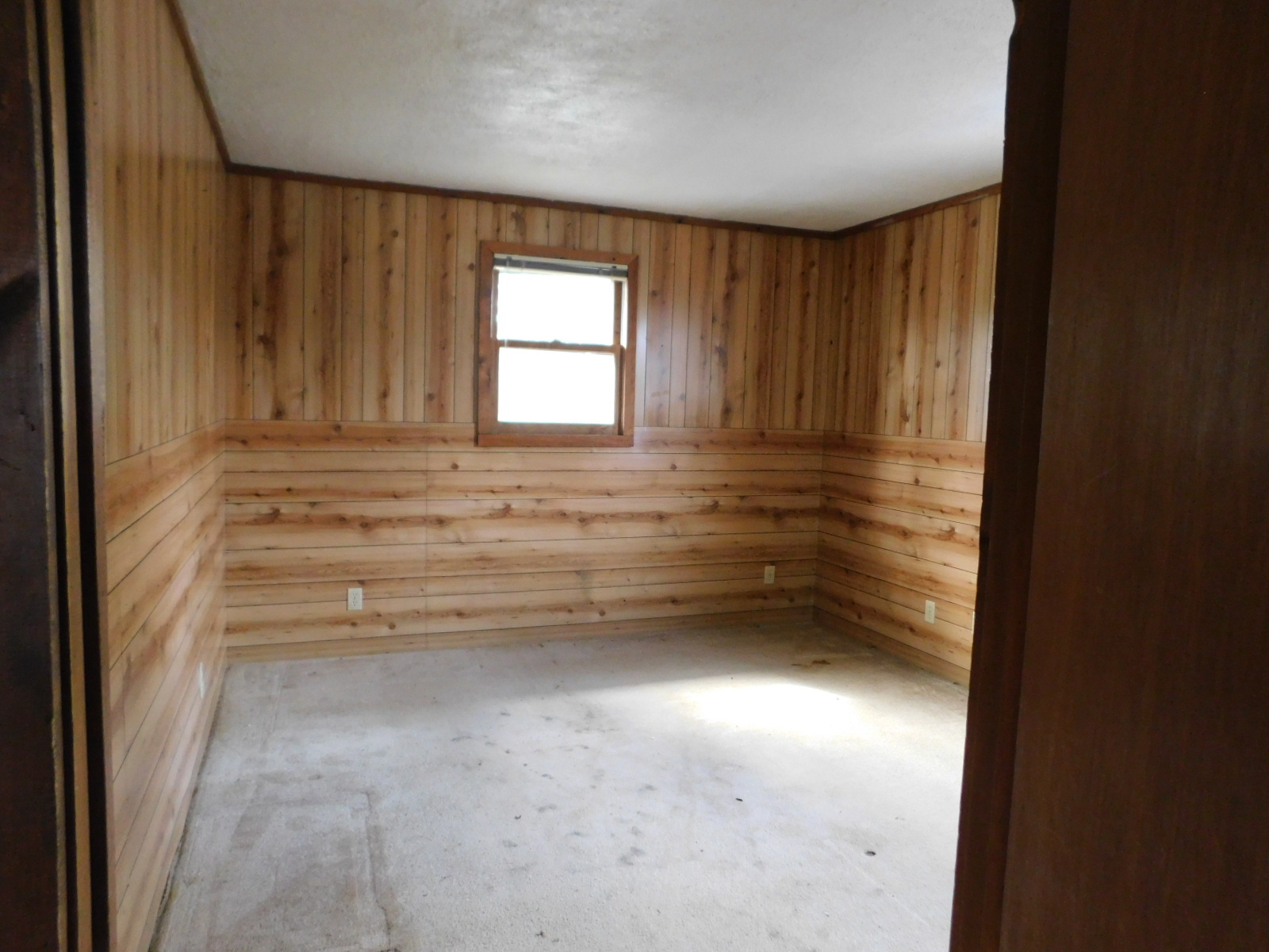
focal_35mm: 23
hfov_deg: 73.9
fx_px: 843
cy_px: 476
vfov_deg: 58.9
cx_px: 634
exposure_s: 1/20
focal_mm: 4
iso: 400
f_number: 3
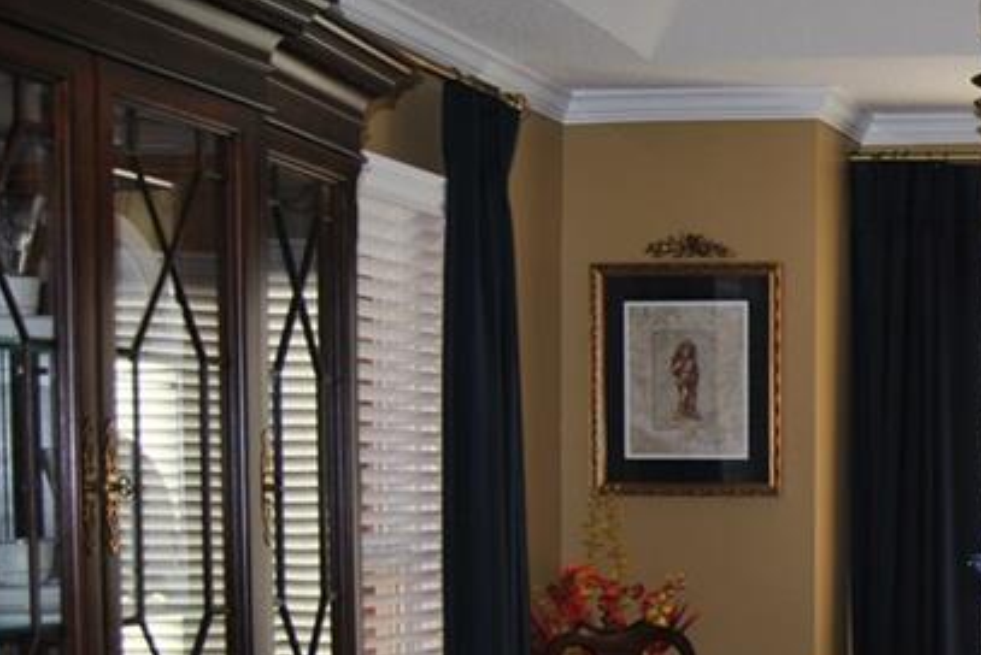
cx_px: 1186
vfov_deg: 19.6
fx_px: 1854
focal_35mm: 68
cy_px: 619
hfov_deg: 26.3
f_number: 4
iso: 100
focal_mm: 18
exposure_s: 1/200
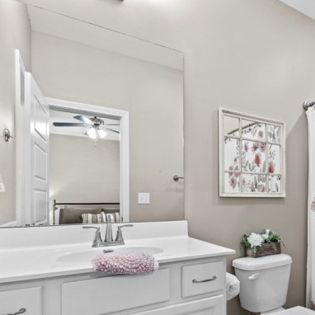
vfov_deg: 61.7
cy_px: 205
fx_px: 257
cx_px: 233
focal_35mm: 25
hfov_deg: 59.9
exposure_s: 1/2
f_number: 11
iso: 400
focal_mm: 10
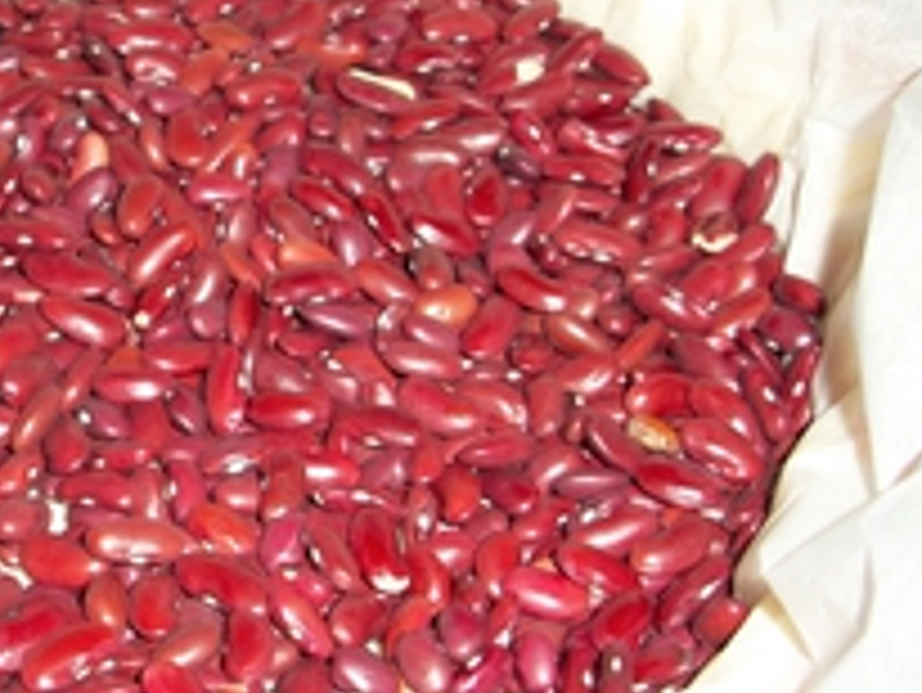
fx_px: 2052
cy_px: 338
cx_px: 49
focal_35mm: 77
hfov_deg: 24.4
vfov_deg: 19.2
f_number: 3.1
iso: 80
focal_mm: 6.3
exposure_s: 1/30
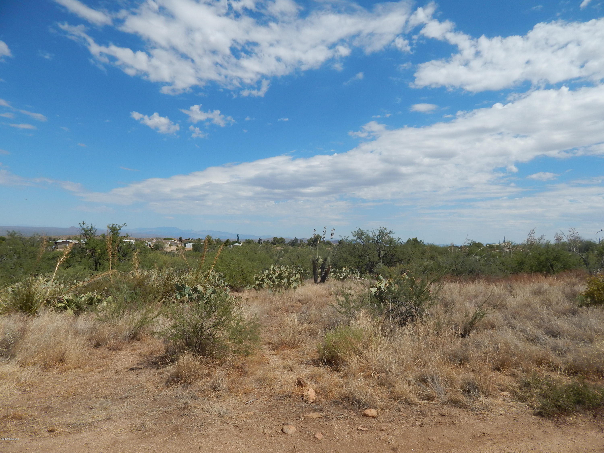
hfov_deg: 76.4
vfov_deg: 61.1
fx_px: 384
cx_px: 302
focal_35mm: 22
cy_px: 226
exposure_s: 1/800
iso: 125
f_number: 6
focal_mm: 4
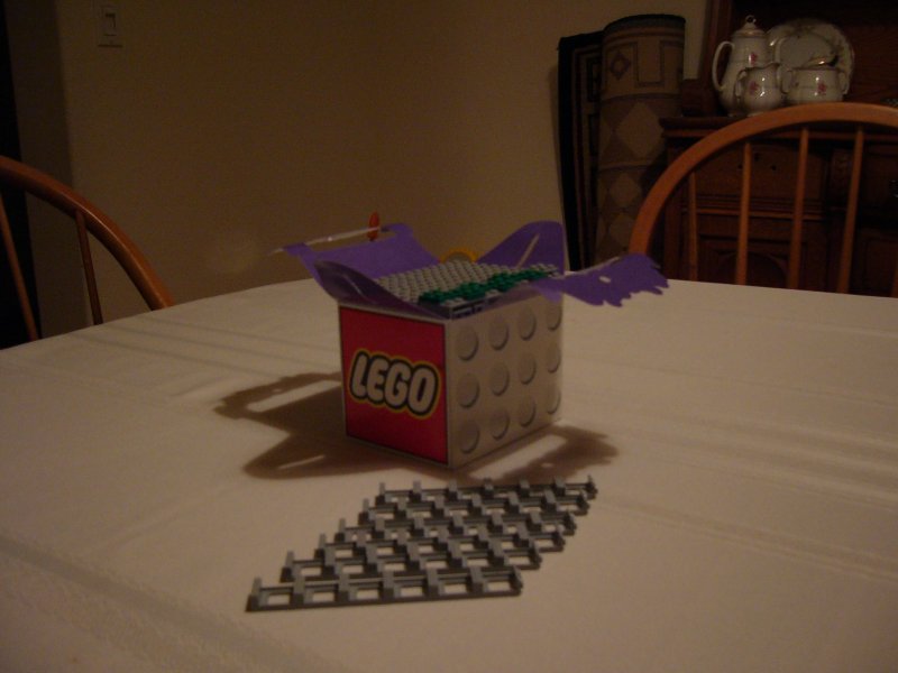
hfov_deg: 52.6
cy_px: 336
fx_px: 908
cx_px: 449
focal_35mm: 35
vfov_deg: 40.7
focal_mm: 5.8
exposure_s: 1/8
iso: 200
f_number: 2.8
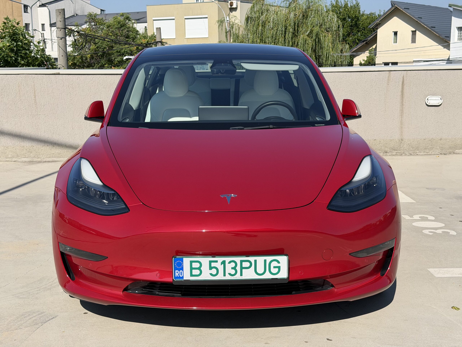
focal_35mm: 48
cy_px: 174
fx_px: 641
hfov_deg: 39.7
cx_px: 231
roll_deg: +0.4
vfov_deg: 30.3
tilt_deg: -10.8
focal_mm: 6.76
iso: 64
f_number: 1.78
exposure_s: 1/4329
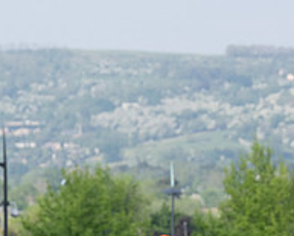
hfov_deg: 5.1
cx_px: 142
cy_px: 350
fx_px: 3294
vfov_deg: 4.1
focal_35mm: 378
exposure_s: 1/2500
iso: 400
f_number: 5
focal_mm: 98
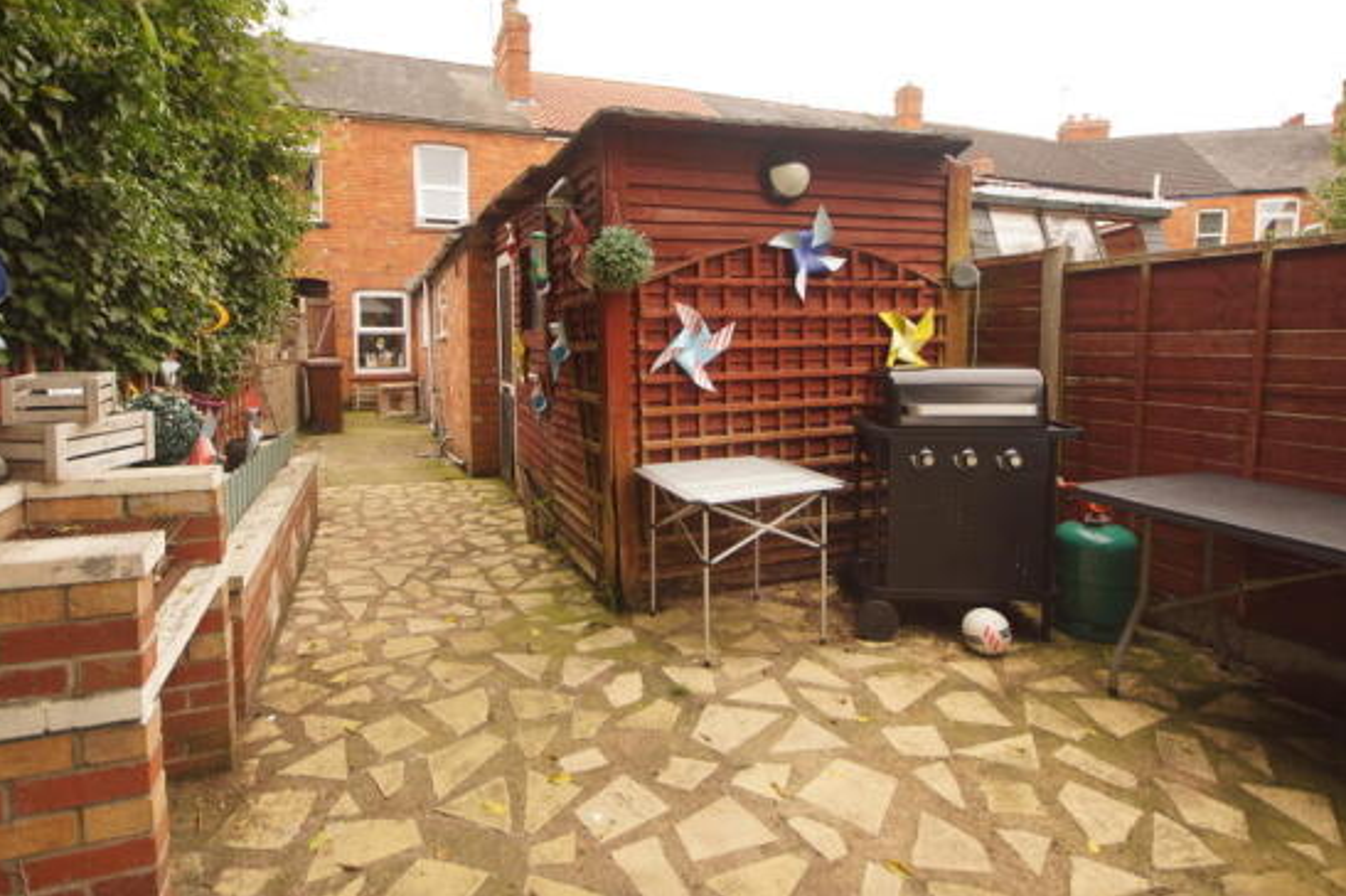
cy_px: 373
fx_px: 673
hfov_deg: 90.0
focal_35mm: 18
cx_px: 642
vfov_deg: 66.9
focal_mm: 10
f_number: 4.5
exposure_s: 1/80
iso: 100
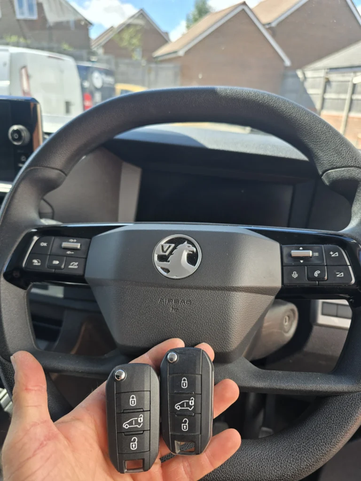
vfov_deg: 73.9
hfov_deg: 58.9
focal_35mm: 23
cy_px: 240
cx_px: 180
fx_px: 320
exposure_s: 1/180
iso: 16
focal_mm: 6.3
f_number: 1.7
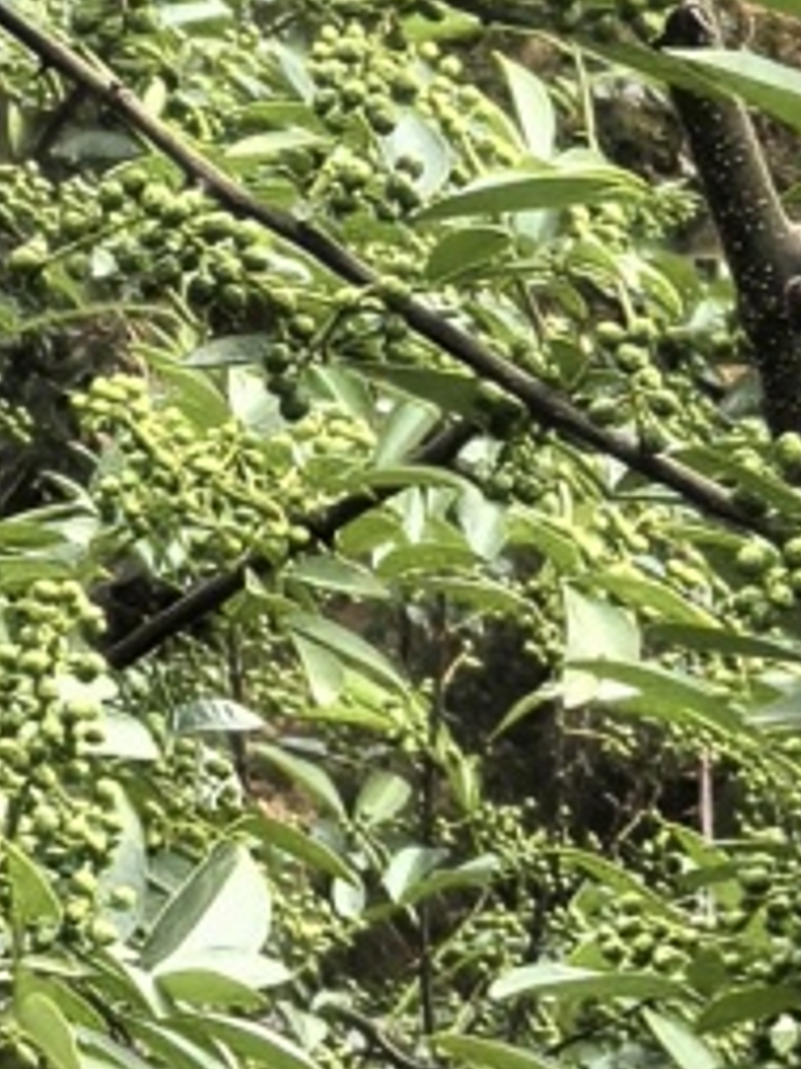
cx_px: -564
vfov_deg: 1.8
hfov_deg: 1.4
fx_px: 33198
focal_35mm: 1076
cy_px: 1584
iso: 50
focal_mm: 14.45
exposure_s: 1/100
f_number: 3.4
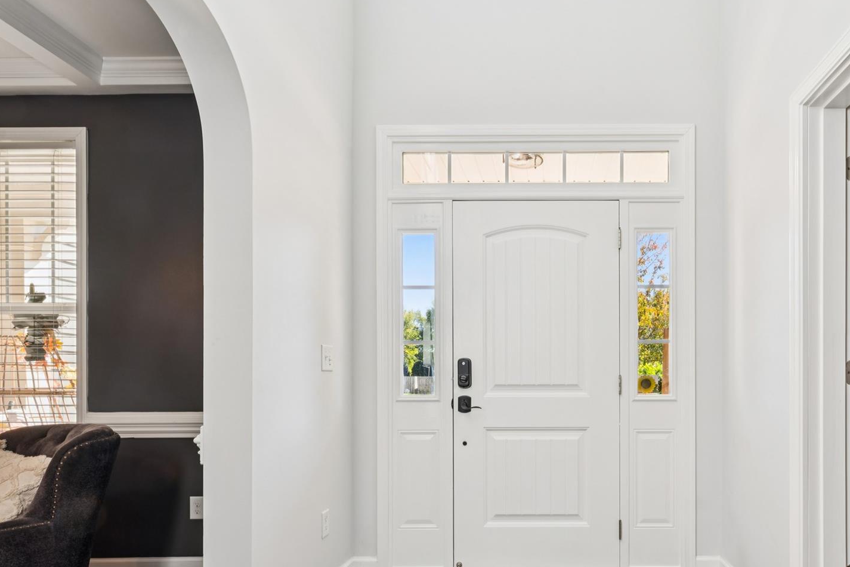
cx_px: 540
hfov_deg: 73.6
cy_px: 382
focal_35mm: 23
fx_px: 553
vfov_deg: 53.1
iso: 100
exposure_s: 1/6
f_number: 13
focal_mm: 16.3
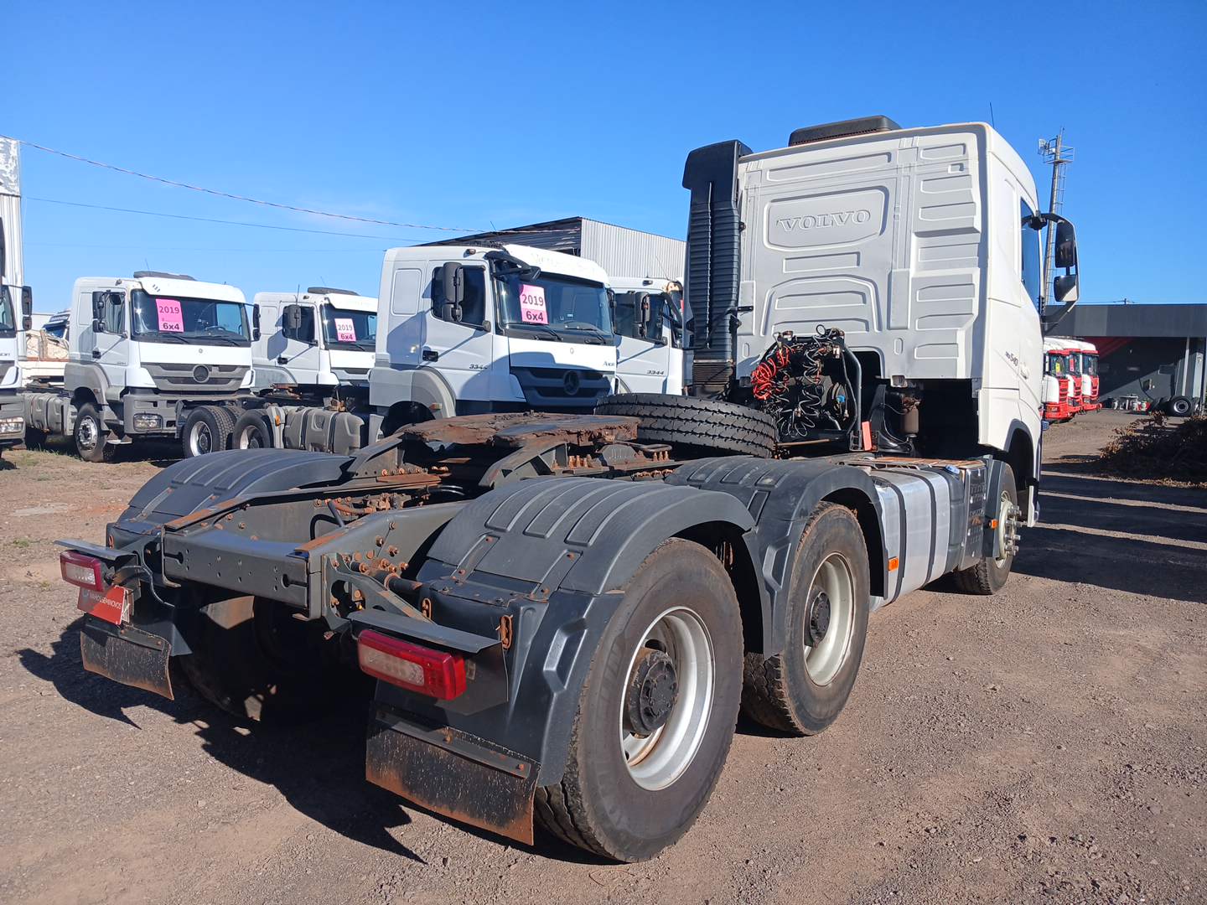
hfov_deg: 67.3
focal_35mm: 26
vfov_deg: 53.1
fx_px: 907
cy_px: 452
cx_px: 604
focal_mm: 3.98
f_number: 1.8
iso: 20
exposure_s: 1/617
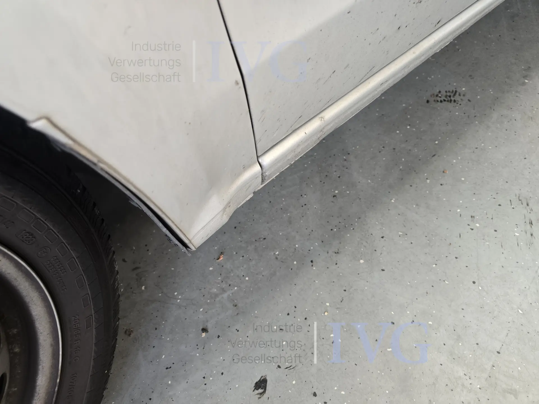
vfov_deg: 58.9
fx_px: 358
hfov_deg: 73.9
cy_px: 202
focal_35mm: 23
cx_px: 270
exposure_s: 1/100
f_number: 1.7
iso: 200
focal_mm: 6.3
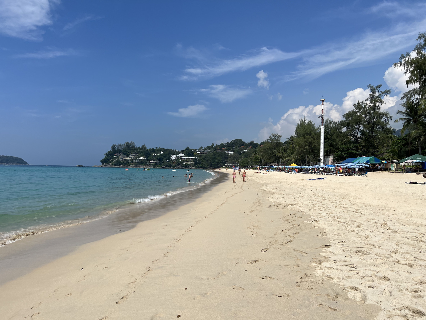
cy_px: 160
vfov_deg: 53.1
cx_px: 213
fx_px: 320
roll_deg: -1.0
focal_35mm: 26
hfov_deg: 67.3
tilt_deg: +1.5
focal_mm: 5.7
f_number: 1.5
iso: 50
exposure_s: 1/7463
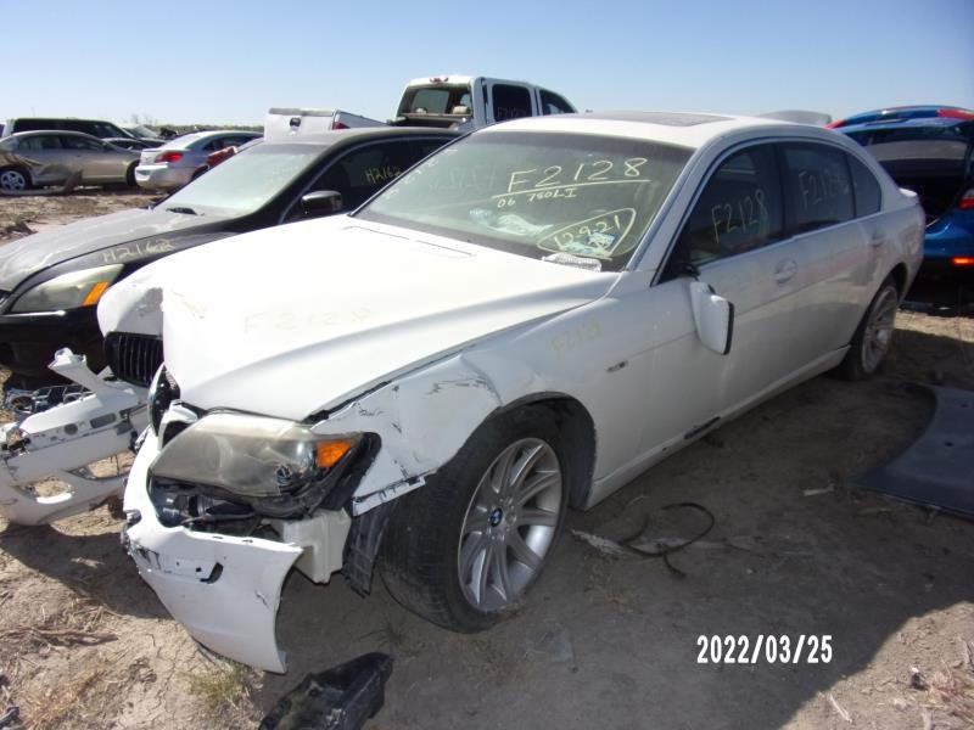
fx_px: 675
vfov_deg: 56.8
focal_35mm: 24
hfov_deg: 71.6
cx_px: 487
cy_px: 365
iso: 80
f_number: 3.3
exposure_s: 1/1300
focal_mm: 4.3
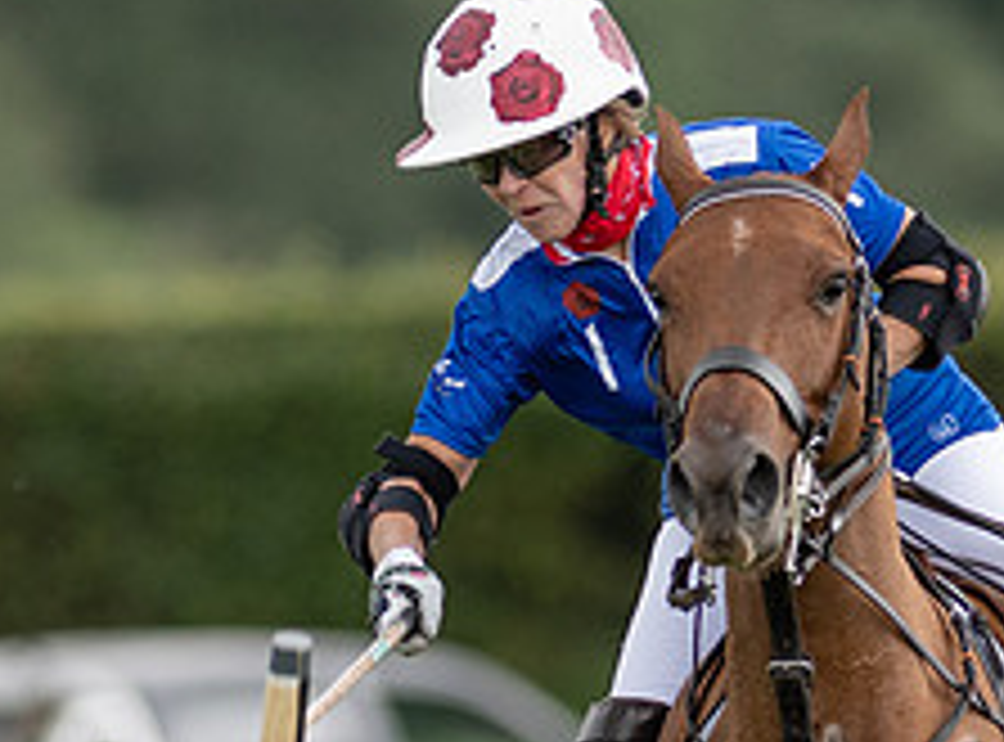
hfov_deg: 1.3
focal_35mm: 1564
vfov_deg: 0.9
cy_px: 999
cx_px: 738
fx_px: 45143
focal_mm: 300
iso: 250
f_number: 2.8
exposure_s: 1/1000
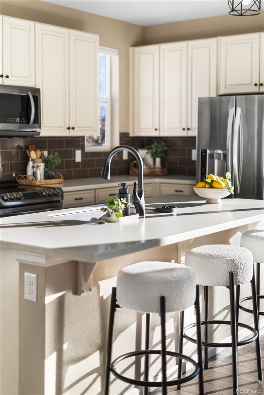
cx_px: 132
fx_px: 549
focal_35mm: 50
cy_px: 198
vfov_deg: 39.6
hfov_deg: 27.0
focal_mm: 50
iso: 125
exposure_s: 1/160
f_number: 1.8
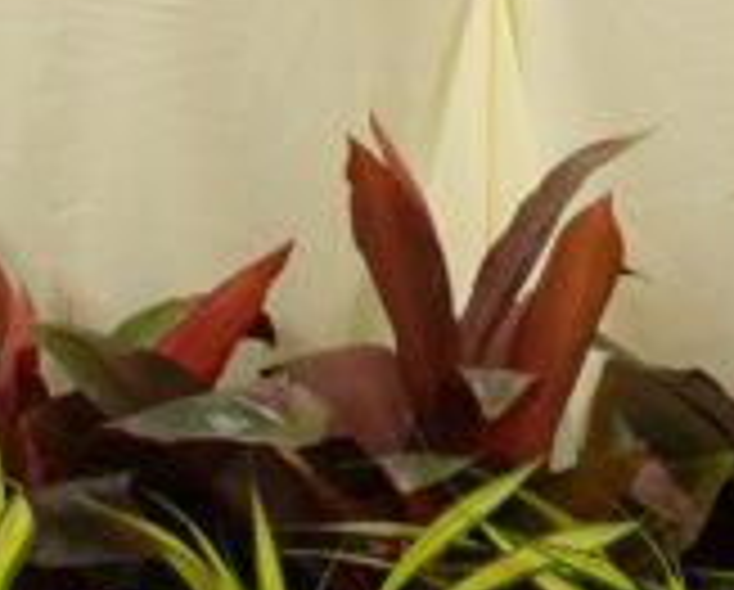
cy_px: -540
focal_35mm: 269
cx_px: -5
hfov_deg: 7.1
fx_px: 5854
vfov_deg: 5.7
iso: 2500
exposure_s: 1/80
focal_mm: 22.46
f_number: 5
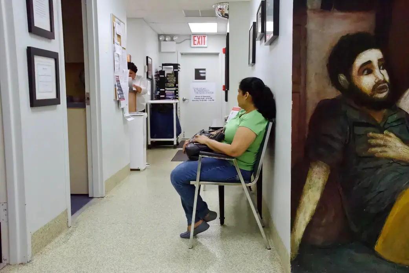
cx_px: 204
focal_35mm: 38
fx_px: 432
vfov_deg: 35.1
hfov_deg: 50.7
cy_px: 136
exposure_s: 1/400
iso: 25600
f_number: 10
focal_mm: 38
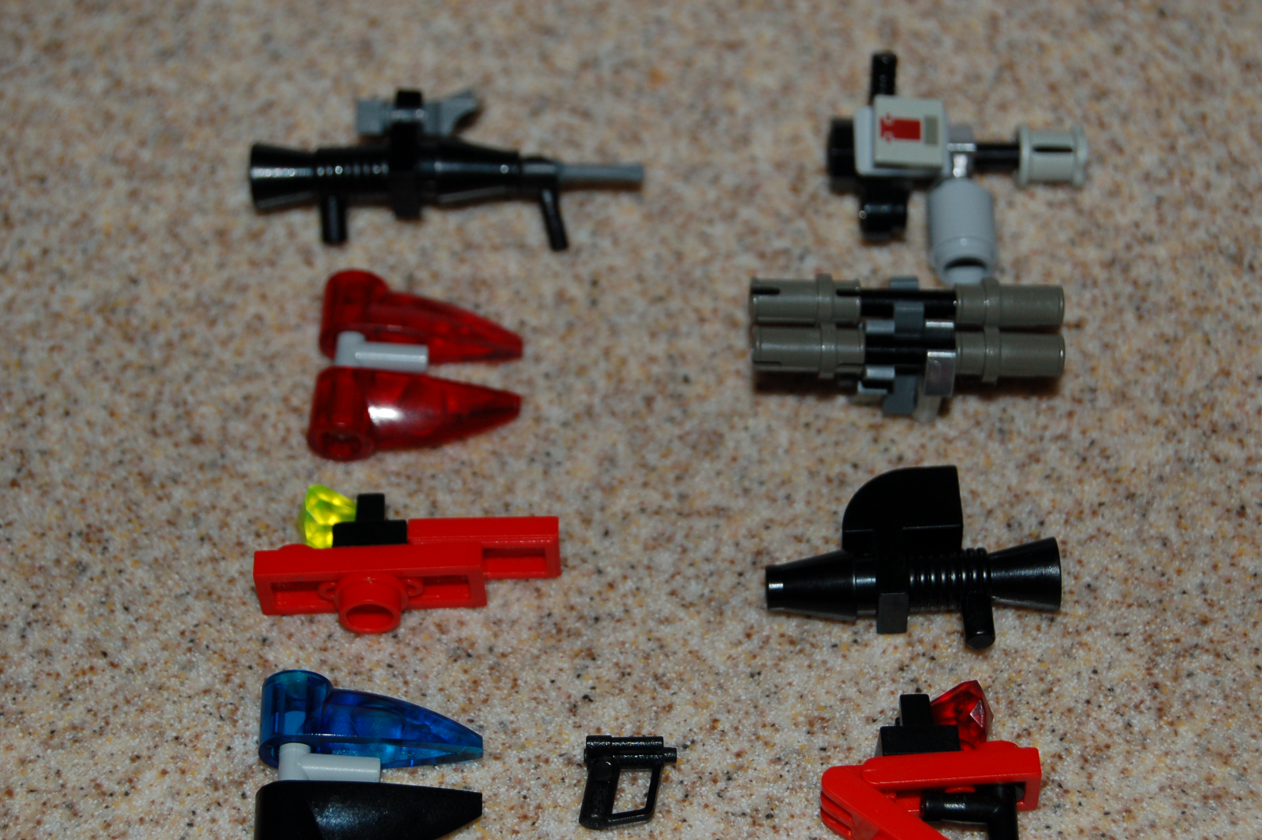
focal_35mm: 93
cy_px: 459
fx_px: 3242
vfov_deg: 14.7
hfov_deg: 22.0
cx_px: 671
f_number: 5.6
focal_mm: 55
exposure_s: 1/60
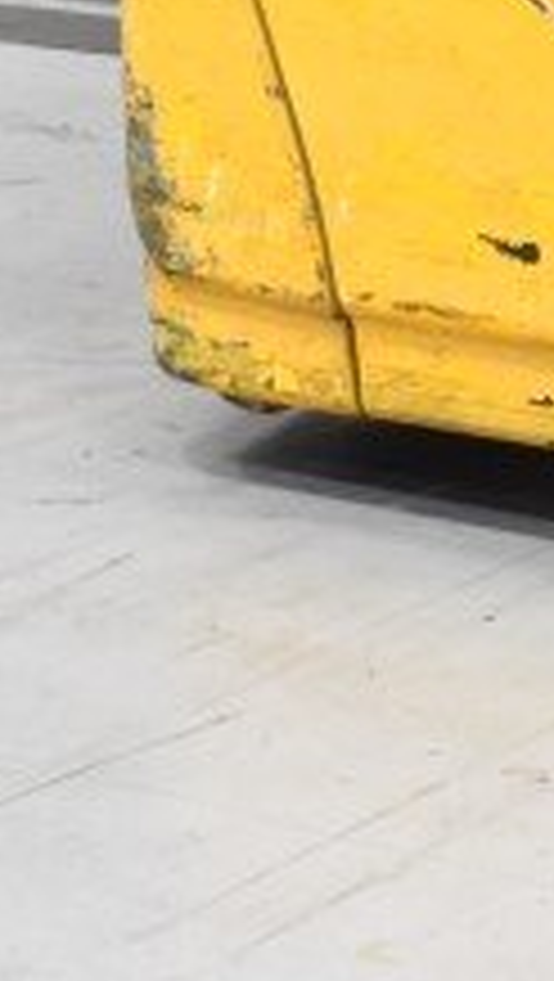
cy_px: -675
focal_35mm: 190
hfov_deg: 6.0
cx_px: 1545
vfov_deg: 10.7
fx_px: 4950
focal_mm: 22
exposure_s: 1/30
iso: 1600
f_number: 5
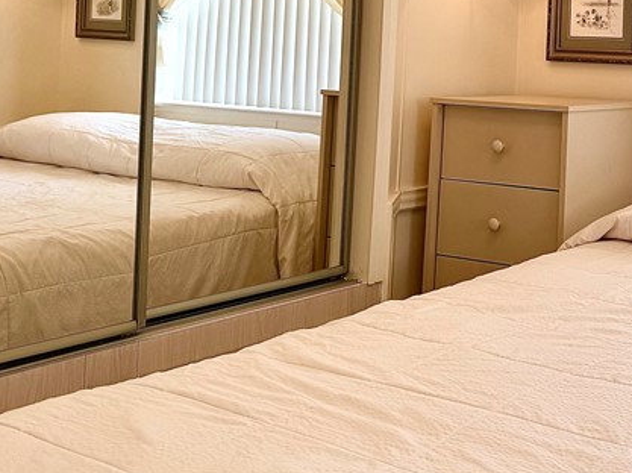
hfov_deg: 30.1
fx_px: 1076
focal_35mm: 59
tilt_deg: +3.1
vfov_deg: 23.7
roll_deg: -1.2
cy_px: 3
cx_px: 653
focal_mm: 6.76
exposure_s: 1/122
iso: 50
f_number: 1.78
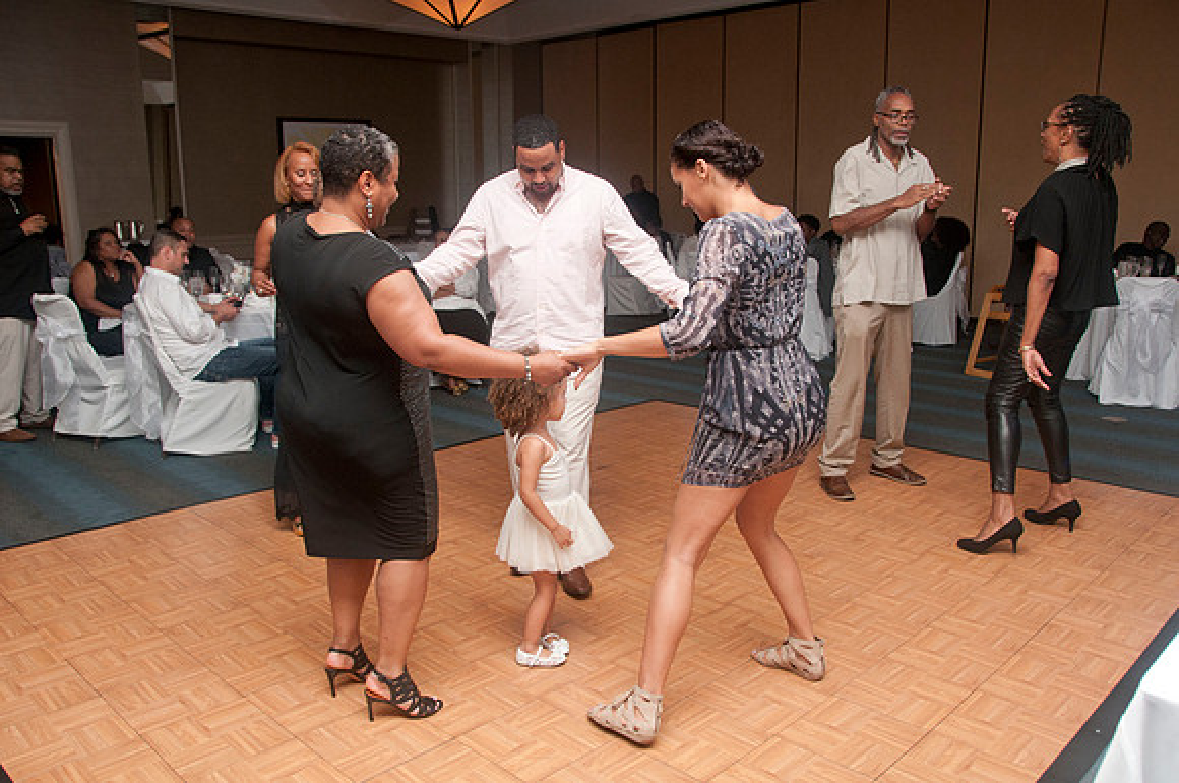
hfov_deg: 67.5
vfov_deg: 47.8
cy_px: 392
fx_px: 883
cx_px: 590
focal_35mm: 27
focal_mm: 18
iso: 400
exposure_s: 1/125
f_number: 5.6
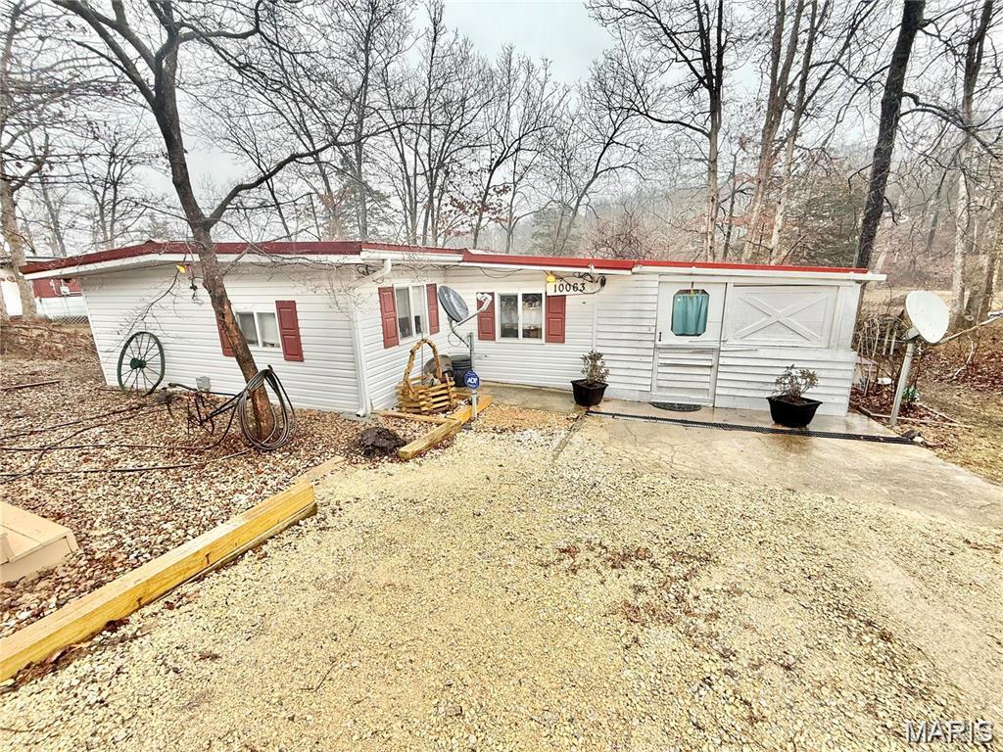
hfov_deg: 102.1
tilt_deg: -12.7
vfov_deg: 85.7
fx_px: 406
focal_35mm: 14
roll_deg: +3.4
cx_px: 502
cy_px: 376
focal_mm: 2.22
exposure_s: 1/99
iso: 64
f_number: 2.2
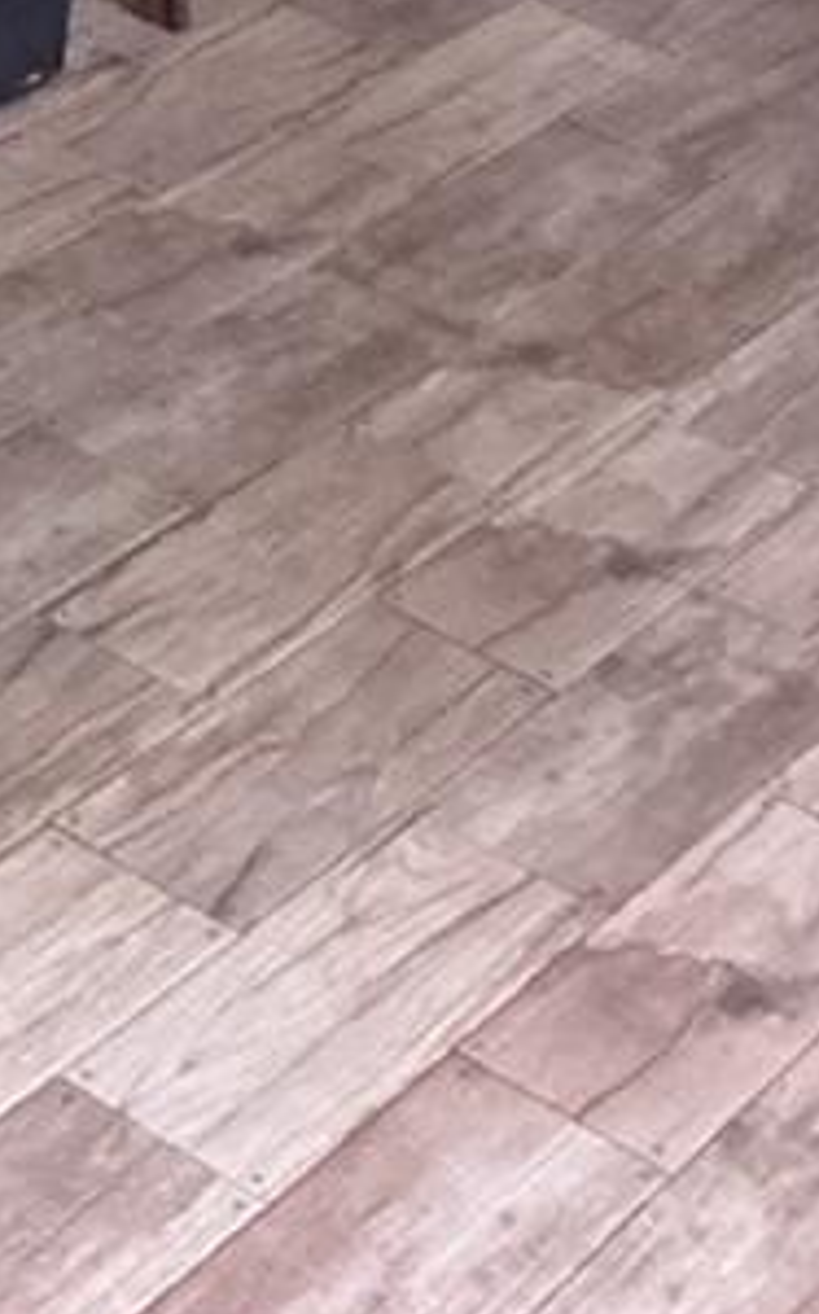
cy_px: -907
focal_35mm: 123
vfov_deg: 15.1
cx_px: -876
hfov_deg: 9.8
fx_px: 4401
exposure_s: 1/40
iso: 320
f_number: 1.8
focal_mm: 3
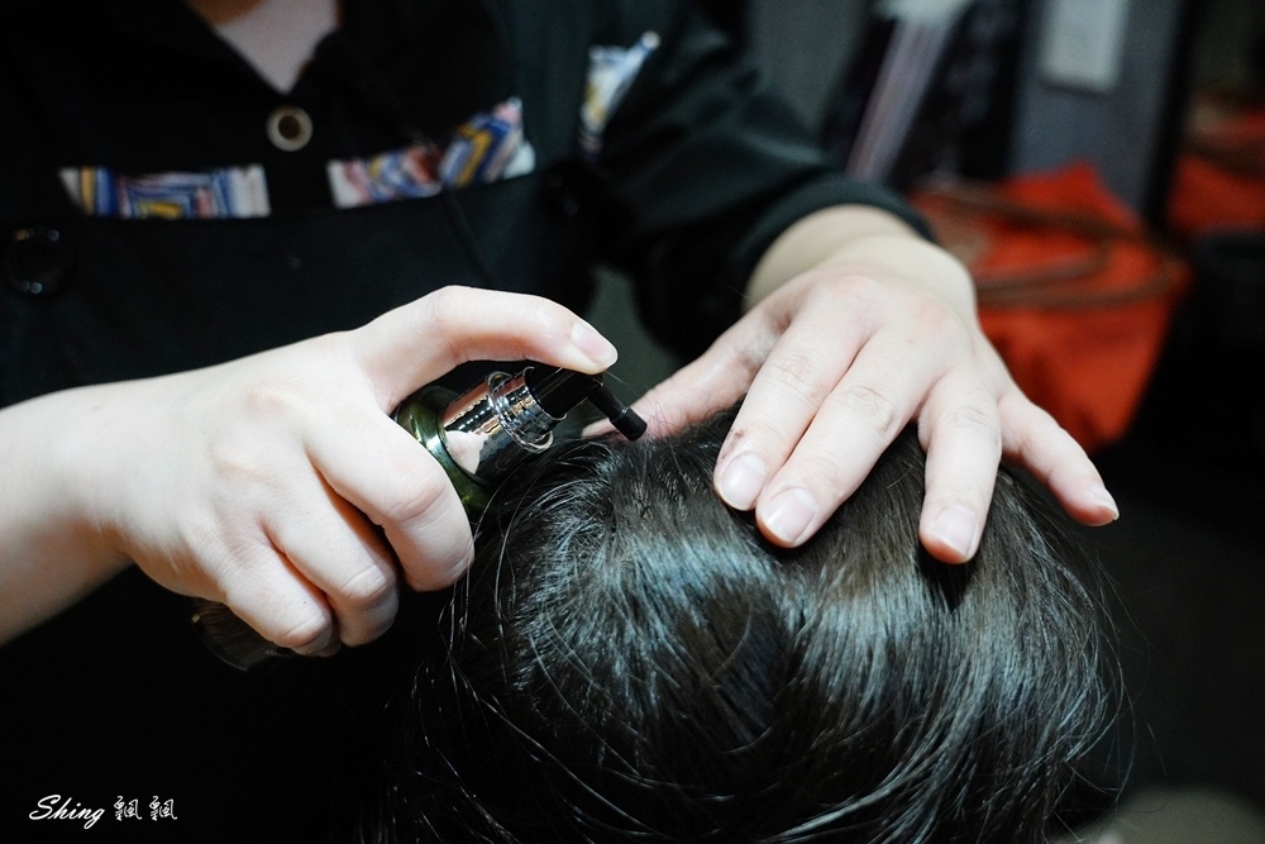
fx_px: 1300
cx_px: 632
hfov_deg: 51.9
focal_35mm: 37
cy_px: 422
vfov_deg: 36.0
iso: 4000
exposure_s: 1/500
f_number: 4
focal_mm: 37
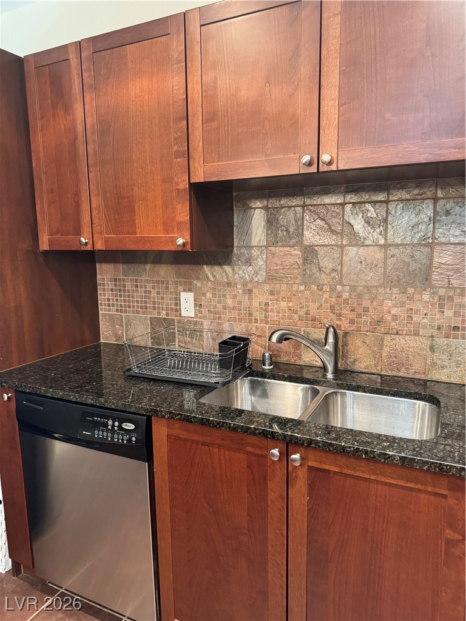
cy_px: 310
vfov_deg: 71.6
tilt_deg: -9.8
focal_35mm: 24
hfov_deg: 56.8
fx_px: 431
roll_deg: +0.1
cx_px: 233
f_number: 1.78
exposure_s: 1/60
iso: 640
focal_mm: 6.76
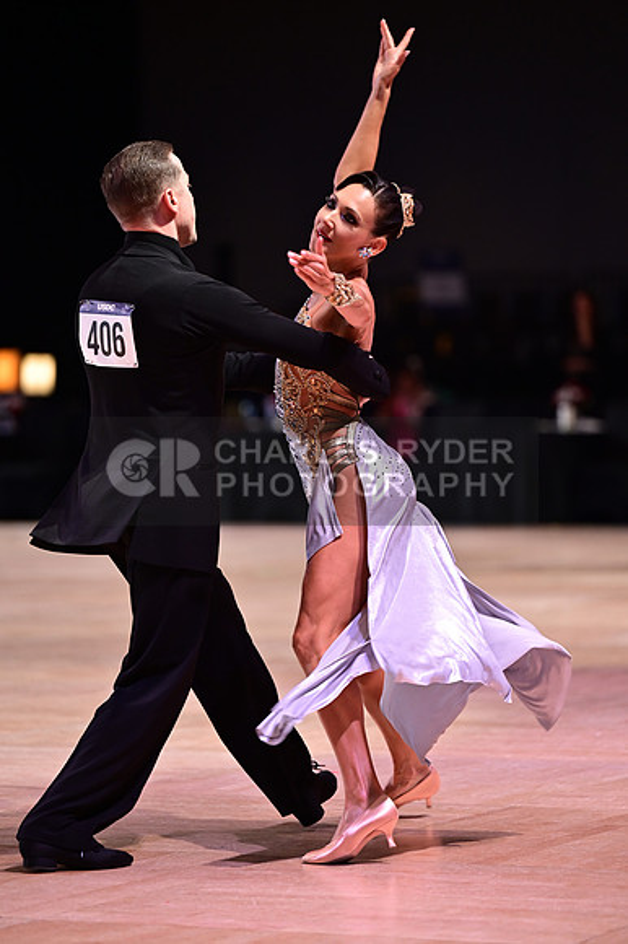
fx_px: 3667
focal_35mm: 140
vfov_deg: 14.7
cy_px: 472
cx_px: 314
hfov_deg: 9.8
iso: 1600
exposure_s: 1/400
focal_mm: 140
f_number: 2.8
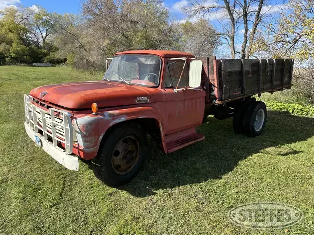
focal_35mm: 24
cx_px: 157
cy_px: 118
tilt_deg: -14.0
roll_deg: -1.8
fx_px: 218
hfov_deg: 71.6
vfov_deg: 56.8
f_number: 1.78
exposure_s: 1/2028
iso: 80
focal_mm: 6.86
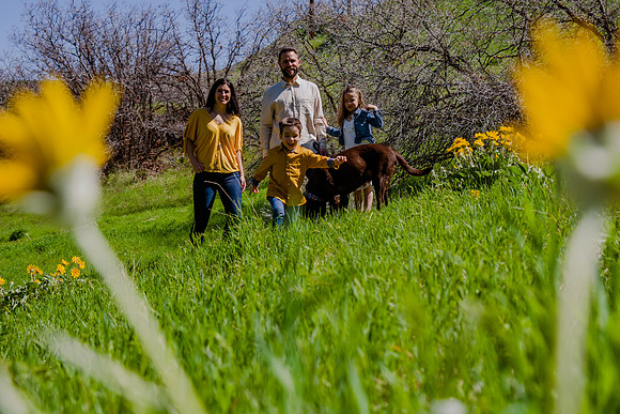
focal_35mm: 74
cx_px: 310
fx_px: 1281
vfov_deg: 18.3
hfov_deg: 27.2
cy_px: 149
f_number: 7.1
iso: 200
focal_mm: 58
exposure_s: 1/800
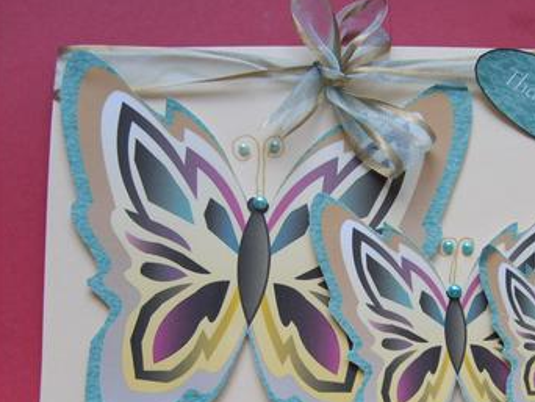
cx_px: 344
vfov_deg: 31.4
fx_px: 711
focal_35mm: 46
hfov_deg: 40.8
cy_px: 250
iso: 80
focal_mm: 5.8
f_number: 2.8
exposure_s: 1/30
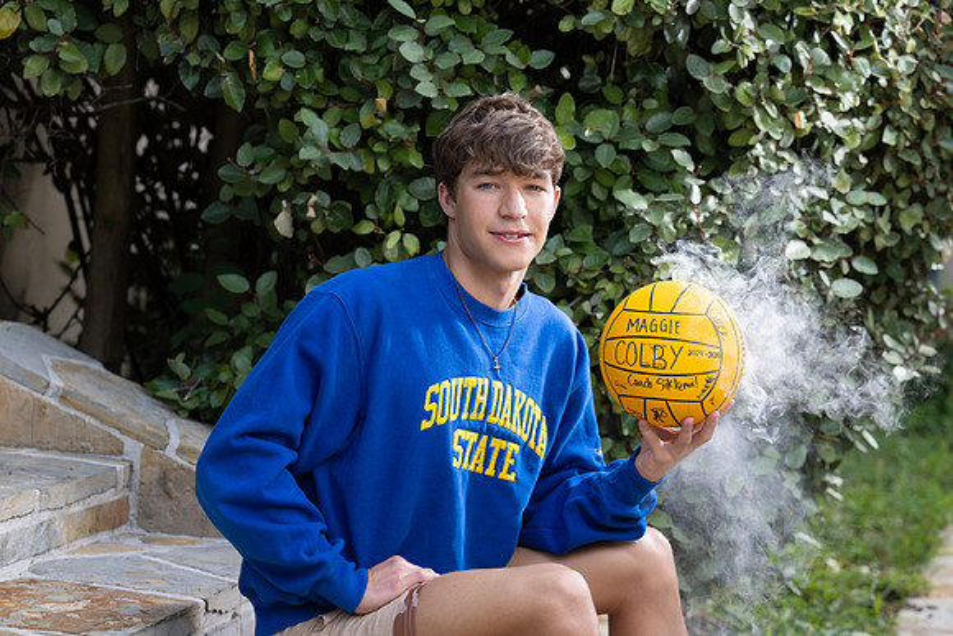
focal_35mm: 93
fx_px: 2462
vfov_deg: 14.7
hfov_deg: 21.9
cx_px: 476
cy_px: 318
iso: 100
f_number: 4.5
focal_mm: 93
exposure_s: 1/200
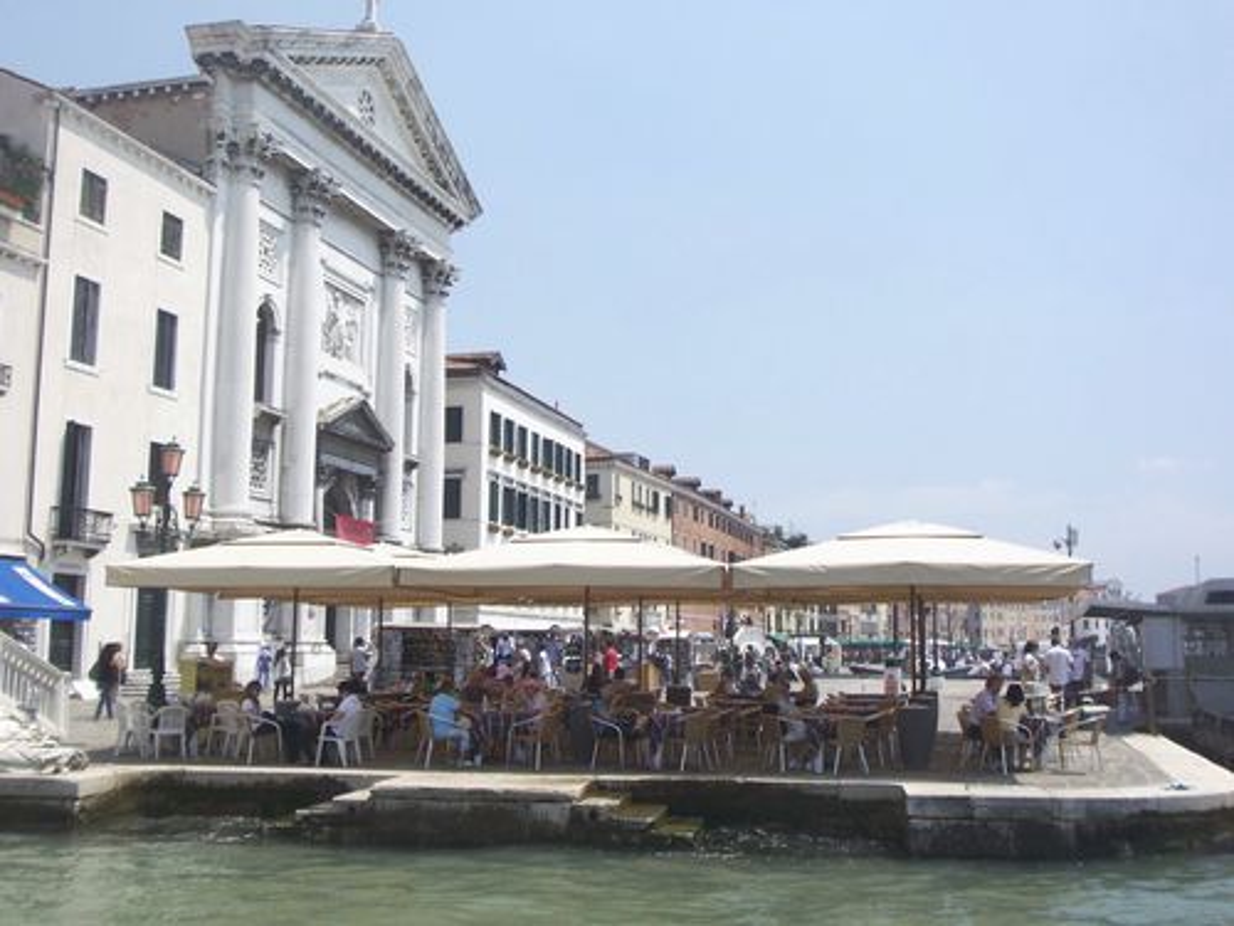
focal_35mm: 39
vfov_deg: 36.8
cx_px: 617
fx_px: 1390
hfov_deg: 47.9
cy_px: 463
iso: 64
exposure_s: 1/640
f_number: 3.9
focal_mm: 6.4
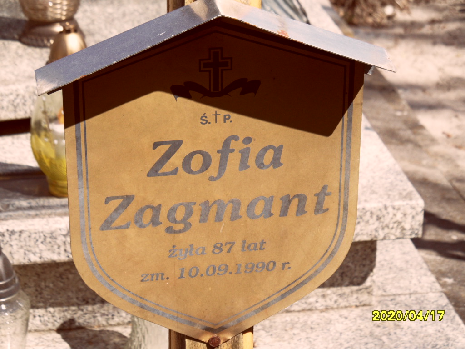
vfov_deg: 14.8
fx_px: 1343
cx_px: 232
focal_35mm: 100
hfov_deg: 19.6
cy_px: 174
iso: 80
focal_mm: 16.3
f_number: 4.4
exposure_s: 1/350
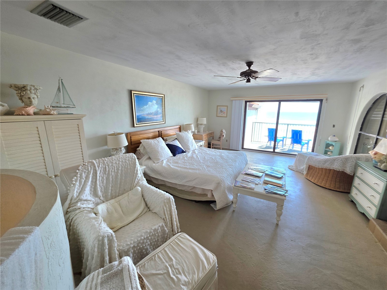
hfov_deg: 106.2
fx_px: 145
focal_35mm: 13
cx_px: 194
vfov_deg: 89.9
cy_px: 145
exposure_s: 1/120
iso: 80
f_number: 1.9
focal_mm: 2.2
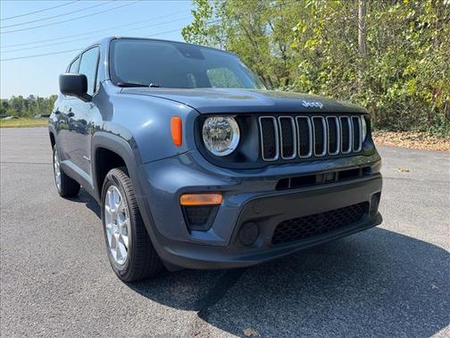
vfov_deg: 56.8
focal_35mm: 24
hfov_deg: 71.6
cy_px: 169
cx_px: 225
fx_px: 312
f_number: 1.78
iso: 80
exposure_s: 1/1653
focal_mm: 6.76
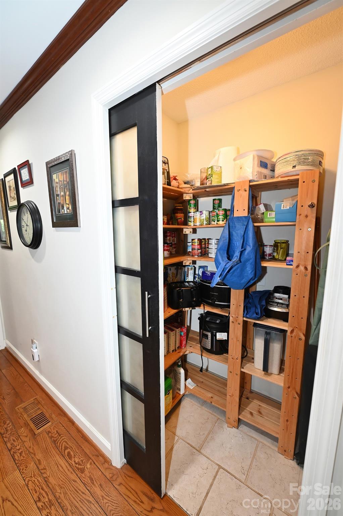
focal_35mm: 14
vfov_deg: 104.3
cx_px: 172
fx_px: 200
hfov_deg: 81.1
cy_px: 258
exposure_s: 1/60
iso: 1000
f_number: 4
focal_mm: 14
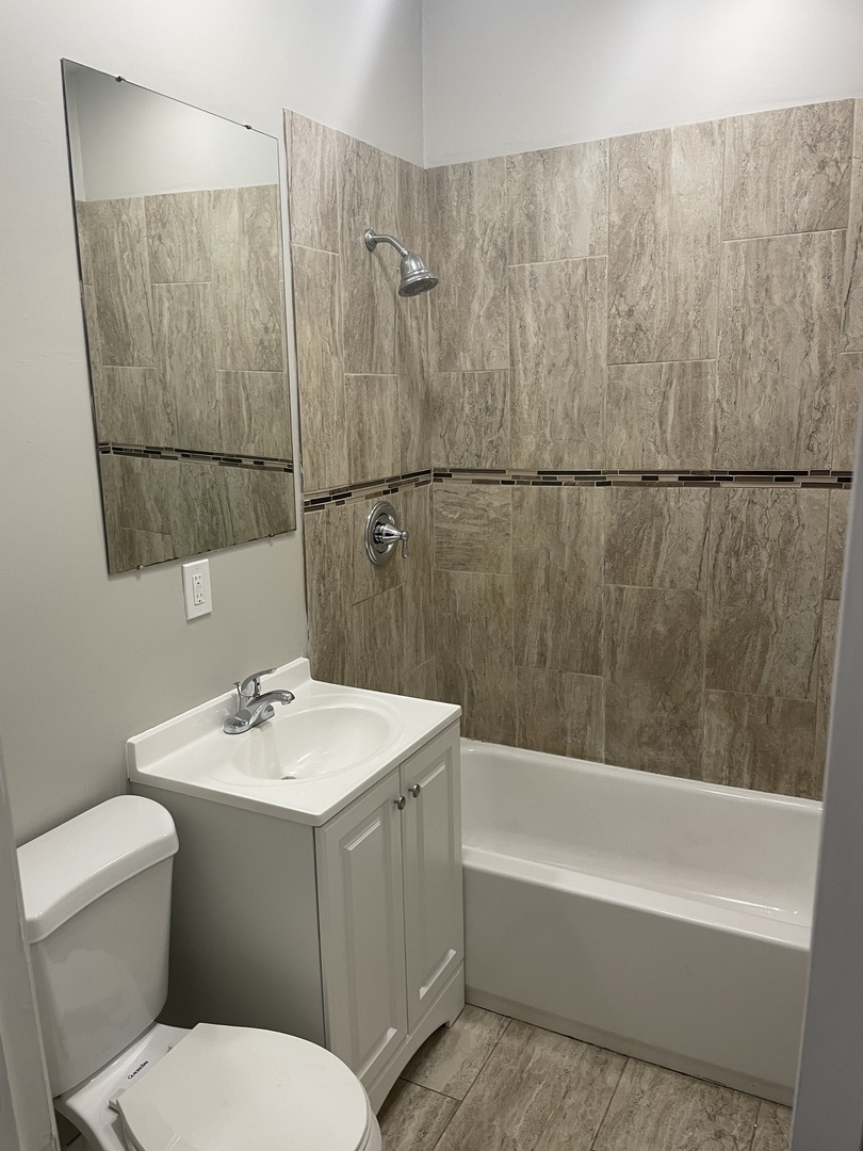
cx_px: 432
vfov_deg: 67.3
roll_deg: +1.9
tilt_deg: -11.8
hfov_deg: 53.1
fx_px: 864
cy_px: 576
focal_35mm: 26
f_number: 1.6
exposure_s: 1/60
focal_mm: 4.2
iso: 80
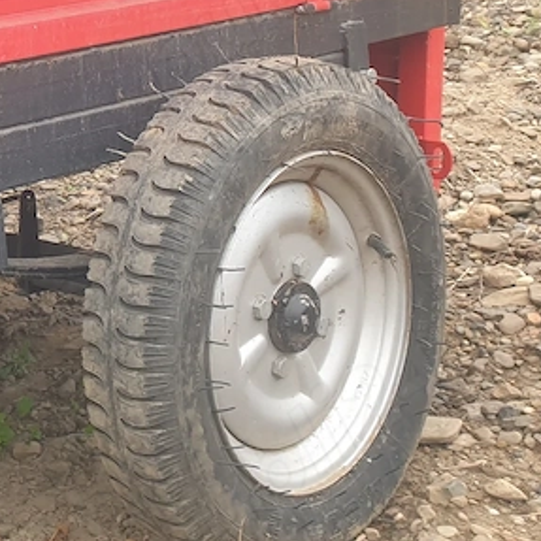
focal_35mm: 80
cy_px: -23
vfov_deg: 20.8
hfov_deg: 18.6
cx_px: -317
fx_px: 1415
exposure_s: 1/200
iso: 50
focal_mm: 4.3
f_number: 2.4
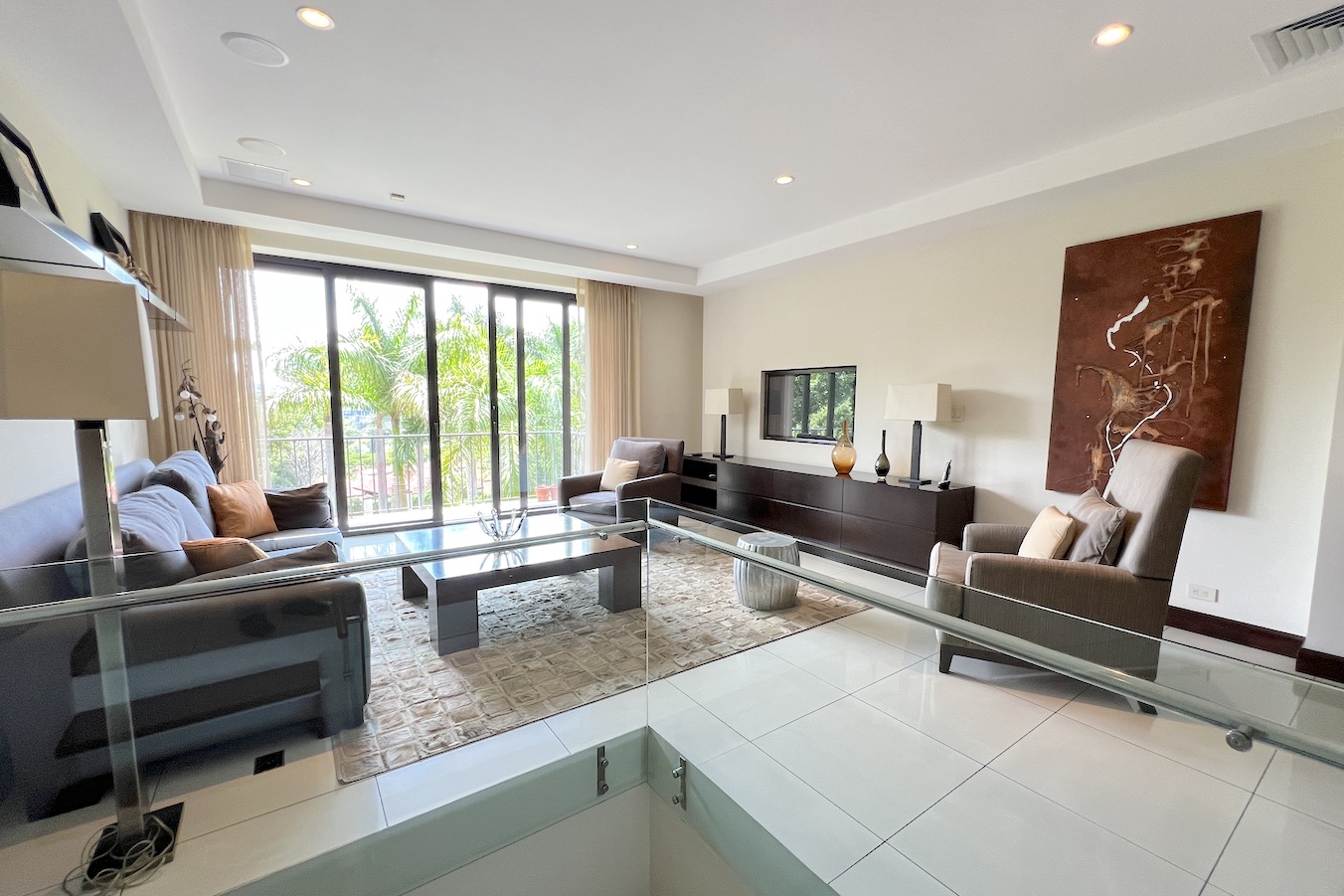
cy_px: 462
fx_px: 523
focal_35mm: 14
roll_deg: +0.1
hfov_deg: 104.2
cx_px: 694
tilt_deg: -5.8
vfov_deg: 81.2
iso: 125
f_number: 1.8
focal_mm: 1.57
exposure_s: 1/120
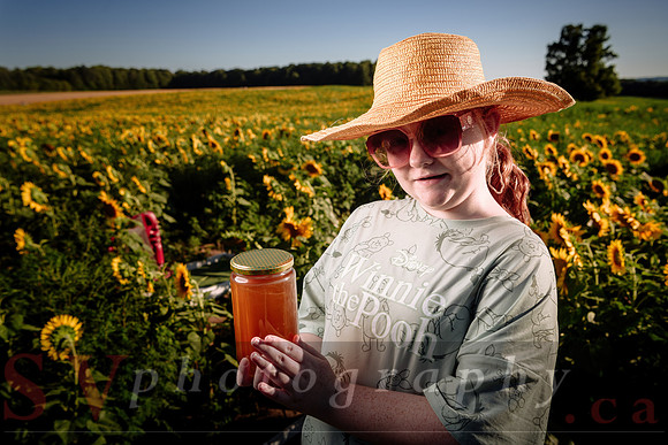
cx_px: 334
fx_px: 653
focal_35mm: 35
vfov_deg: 37.7
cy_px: 200
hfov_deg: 54.2
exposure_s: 1/250
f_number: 6.3
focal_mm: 32
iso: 64
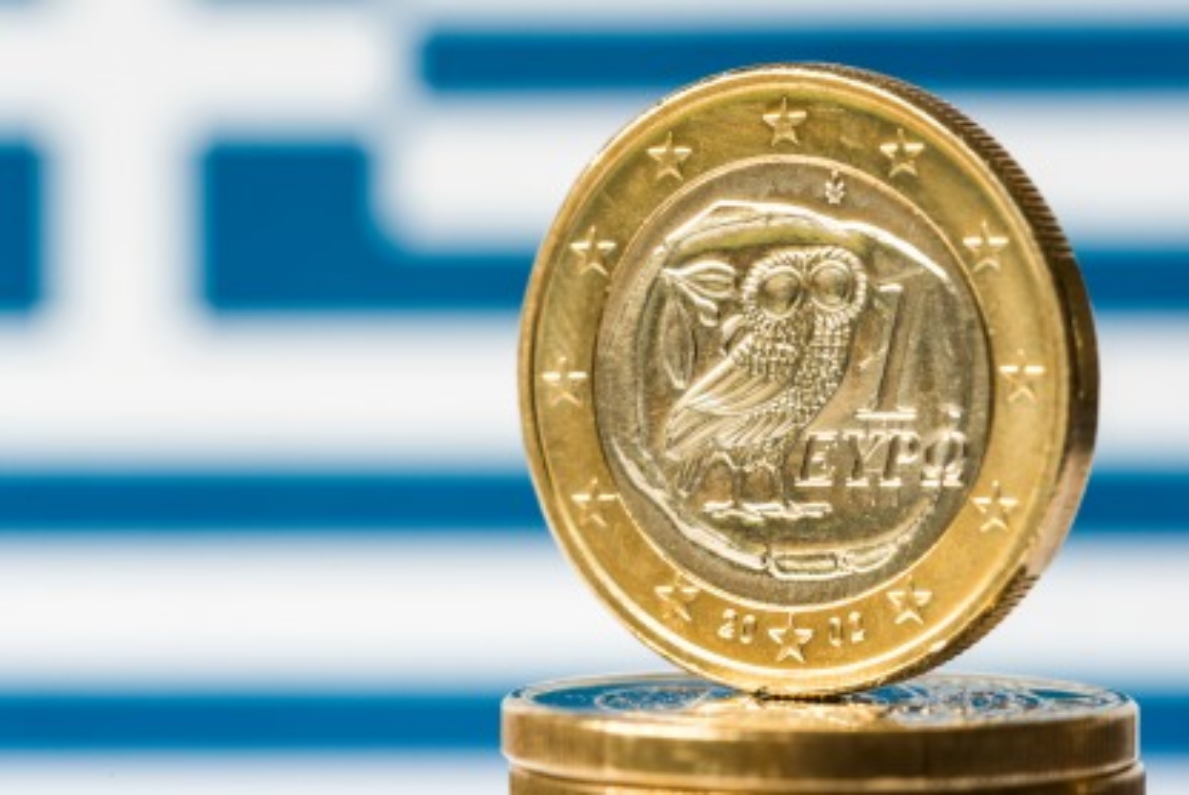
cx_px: 594
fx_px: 3470
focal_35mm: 105
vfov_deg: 13.1
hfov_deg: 19.4
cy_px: 398
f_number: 18
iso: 320
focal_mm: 105
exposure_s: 1/8
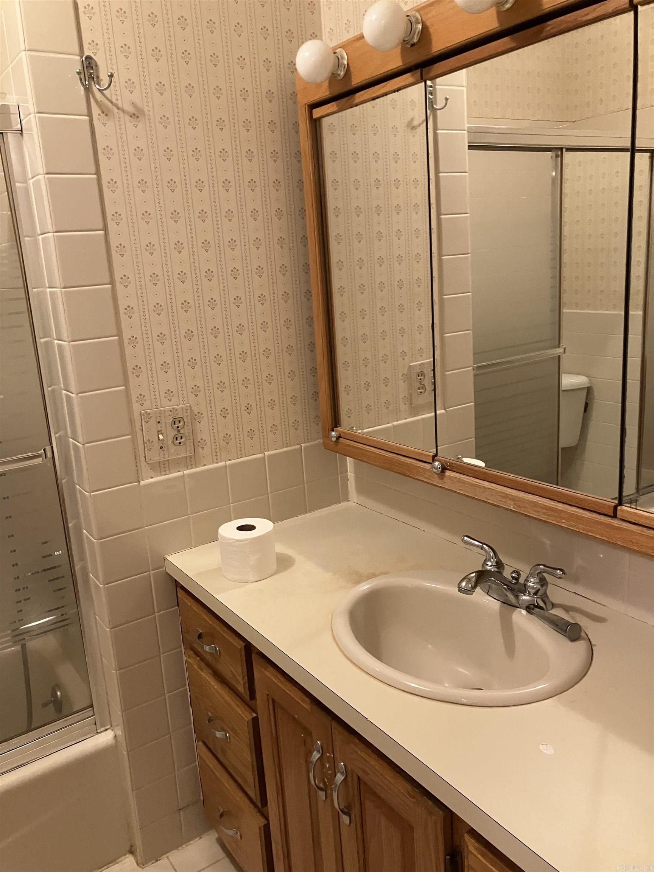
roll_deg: +2.7
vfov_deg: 63.4
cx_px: 327
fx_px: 705
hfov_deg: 49.7
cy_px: 436
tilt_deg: -12.0
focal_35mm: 28
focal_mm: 3.99
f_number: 1.8
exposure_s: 1/60
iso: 320
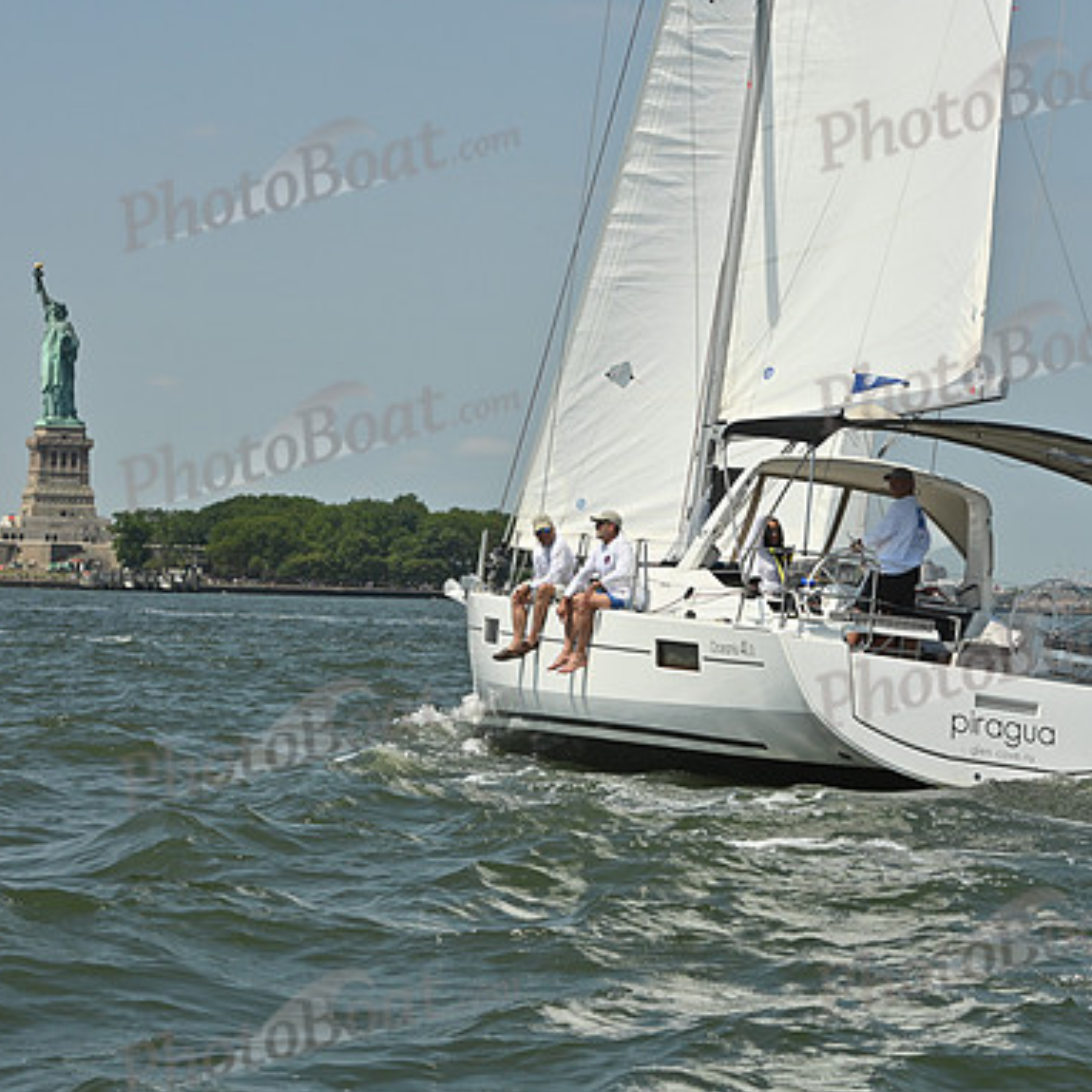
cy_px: 549
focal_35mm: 116
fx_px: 4140
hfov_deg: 15.0
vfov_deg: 15.0
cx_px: 670
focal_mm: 90
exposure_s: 1/1250
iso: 320
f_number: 10
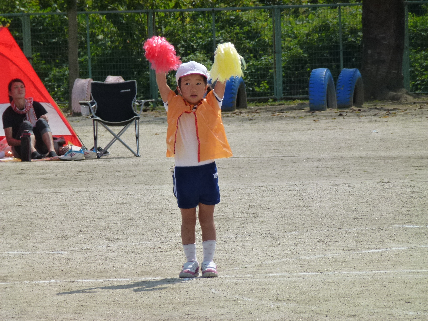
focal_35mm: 384
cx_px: 214
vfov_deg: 3.9
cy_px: 160
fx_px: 4748
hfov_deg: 5.2
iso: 160
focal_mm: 68.8
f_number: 5.9
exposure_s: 1/640
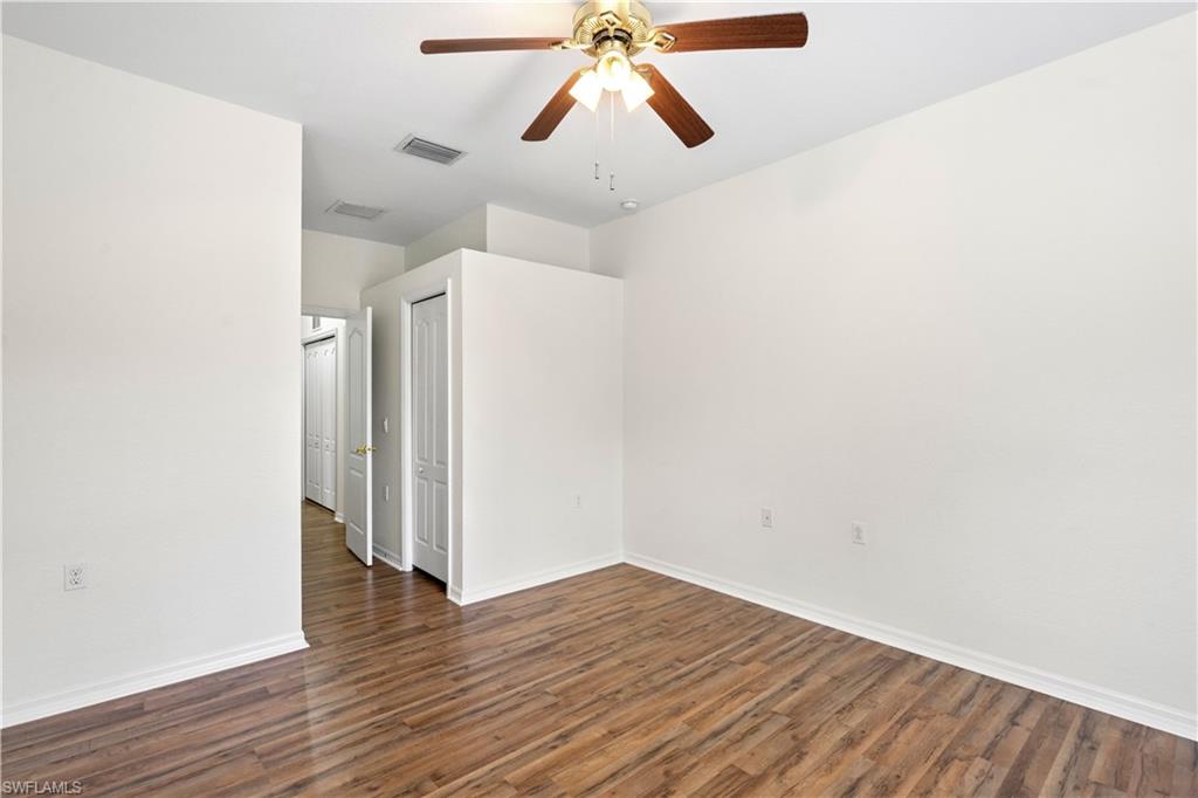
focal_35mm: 16
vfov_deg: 73.7
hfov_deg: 96.8
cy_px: 399
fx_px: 532
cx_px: 599
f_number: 8
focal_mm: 16
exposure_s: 1/20
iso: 400
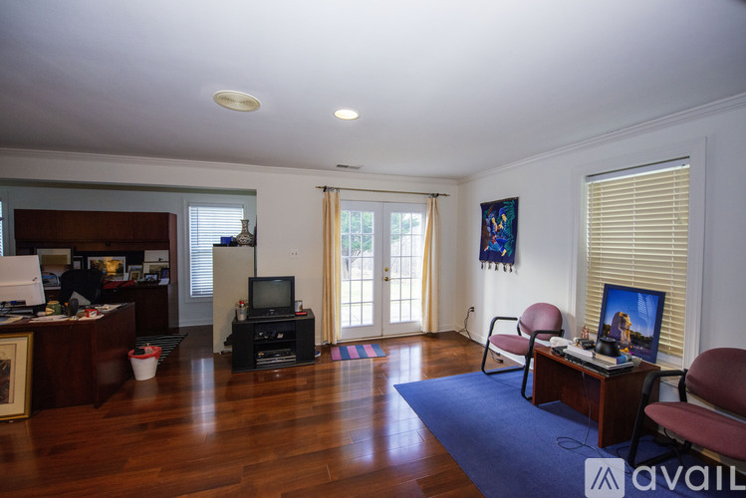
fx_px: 311
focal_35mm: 15
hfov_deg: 100.4
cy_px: 249
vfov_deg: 77.4
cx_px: 373
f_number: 5.6
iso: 2500
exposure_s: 1/100
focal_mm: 15
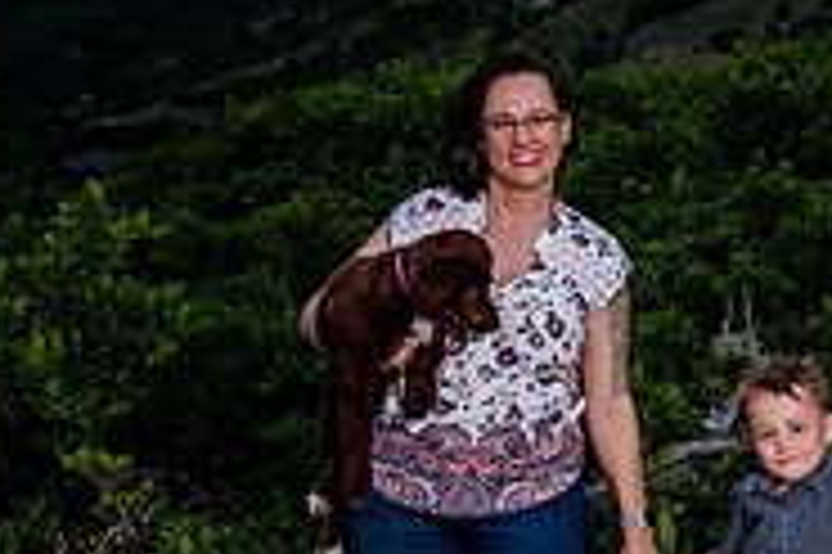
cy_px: 339
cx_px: 1285
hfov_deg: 16.6
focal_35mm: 111
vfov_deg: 12.3
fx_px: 2563
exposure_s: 1/250
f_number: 5
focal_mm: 34
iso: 1250
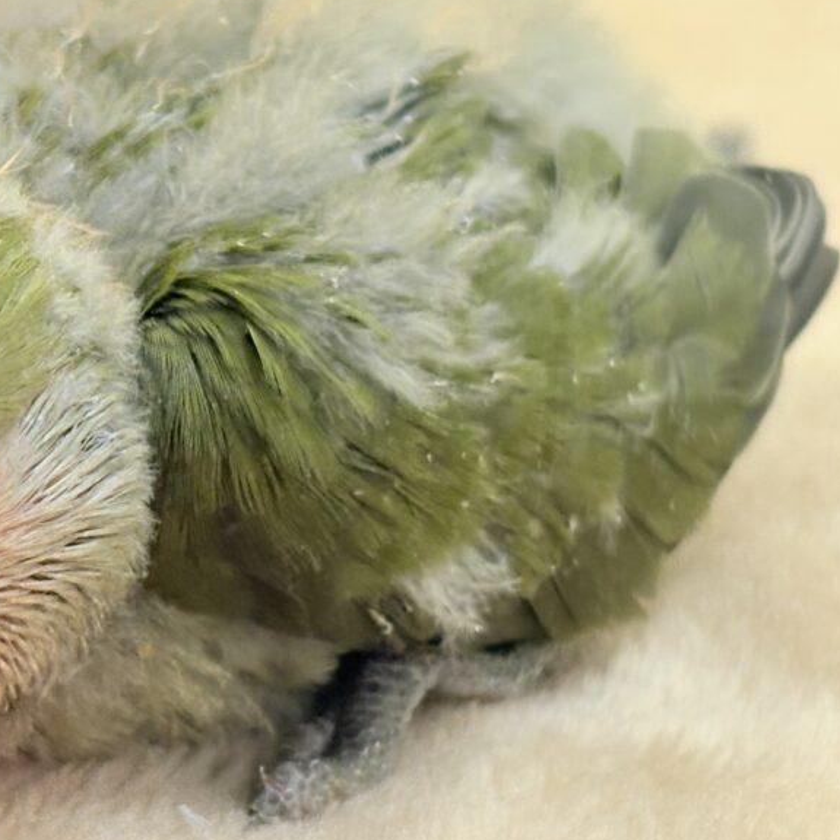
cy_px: 408
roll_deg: +0.8
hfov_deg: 17.8
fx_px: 2636
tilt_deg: -21.1
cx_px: 89
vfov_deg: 18.1
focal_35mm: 96
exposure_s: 1/97
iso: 50
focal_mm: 5.96
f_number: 1.6
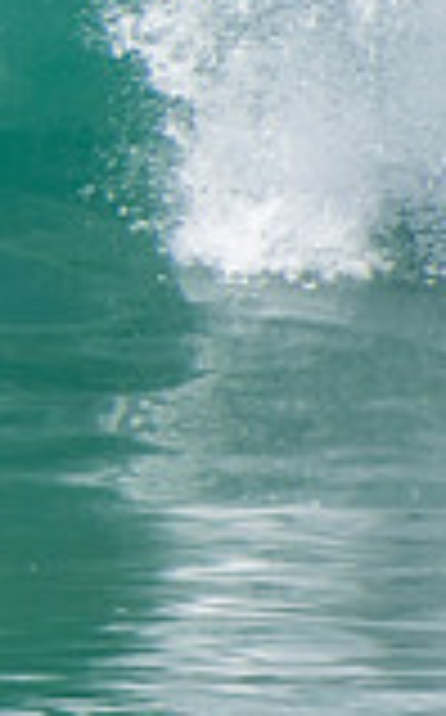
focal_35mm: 2229
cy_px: -56
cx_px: -608
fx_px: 43468
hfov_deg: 0.6
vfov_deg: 0.9
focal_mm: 400
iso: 400
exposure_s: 1/2000
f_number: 5.6
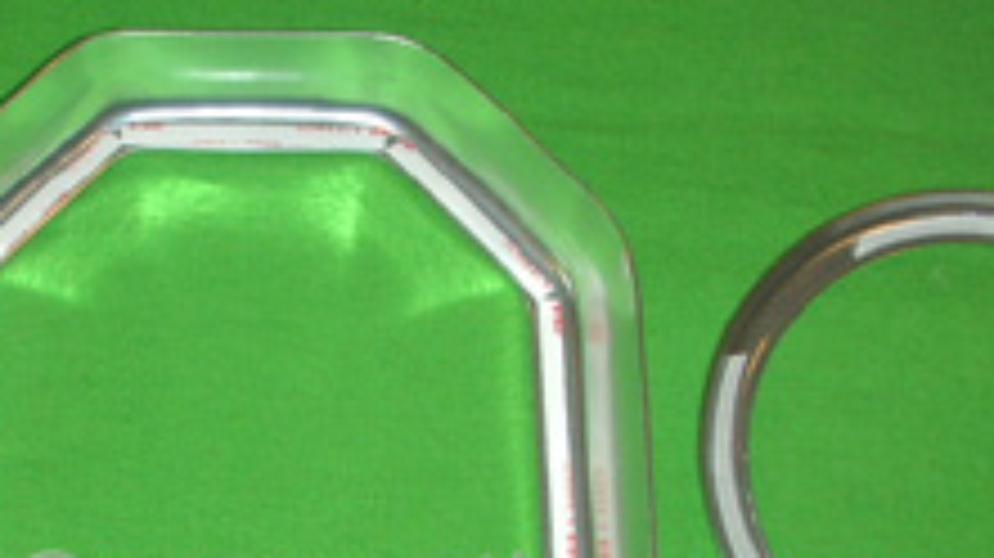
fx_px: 2292
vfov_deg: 13.6
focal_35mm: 87
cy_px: 603
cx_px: 238
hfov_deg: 24.2
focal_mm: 5.8
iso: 50
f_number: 3
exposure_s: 1/60.1
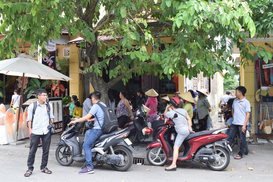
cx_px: 136
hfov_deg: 47.9
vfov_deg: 33.0
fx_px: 307
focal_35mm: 40
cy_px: 91
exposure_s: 1/60
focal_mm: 27
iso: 400
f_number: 9
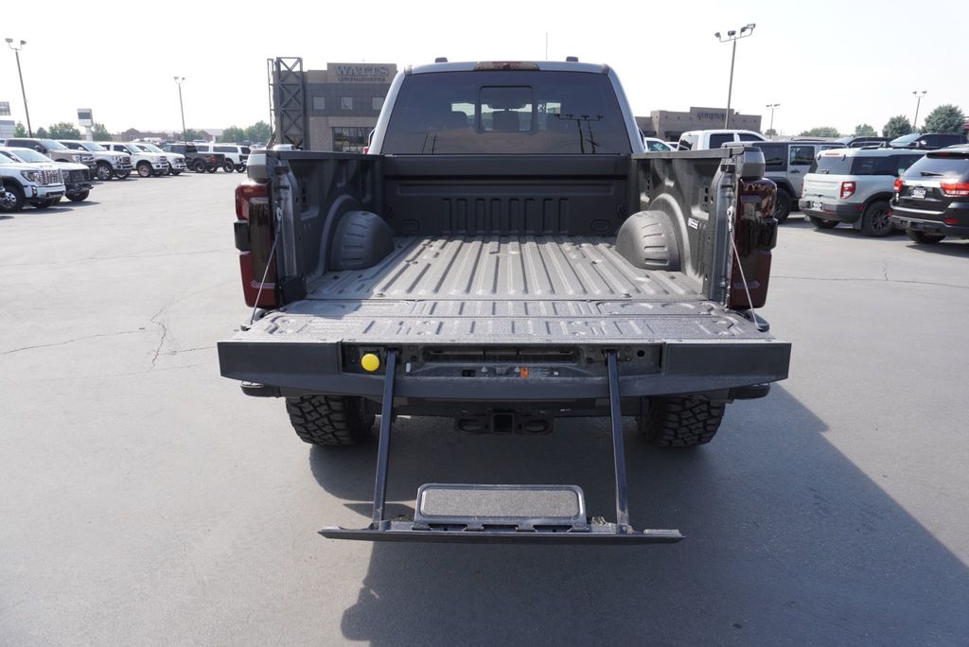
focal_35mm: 24
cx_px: 484
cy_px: 324
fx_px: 646
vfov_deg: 53.2
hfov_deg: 73.7
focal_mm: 16
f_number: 5.6
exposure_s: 1/125
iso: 100
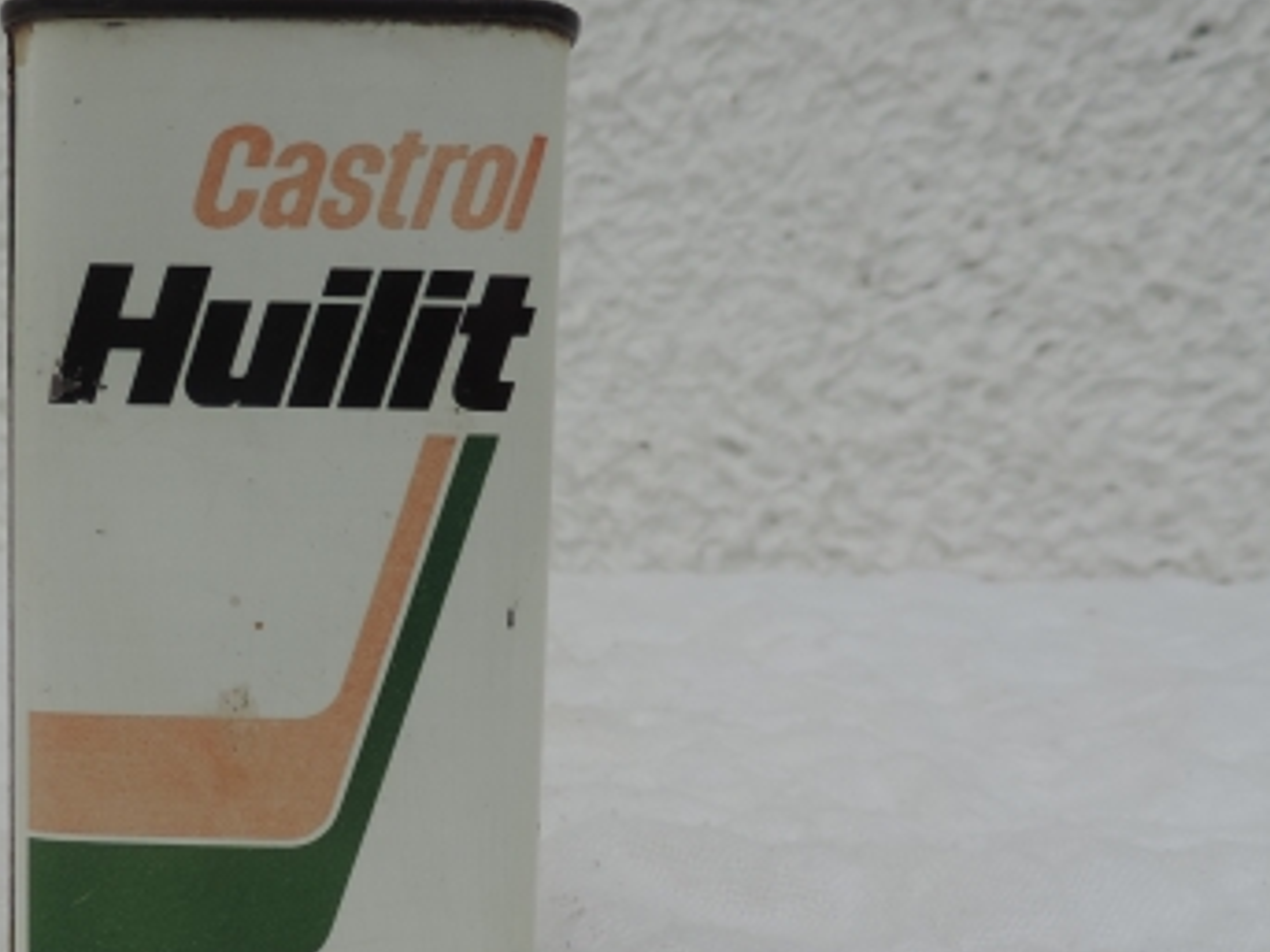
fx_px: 1540
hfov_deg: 42.8
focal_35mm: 42
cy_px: 596
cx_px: 259
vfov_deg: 34.2
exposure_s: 1/640
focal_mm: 4.3
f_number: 3
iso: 80
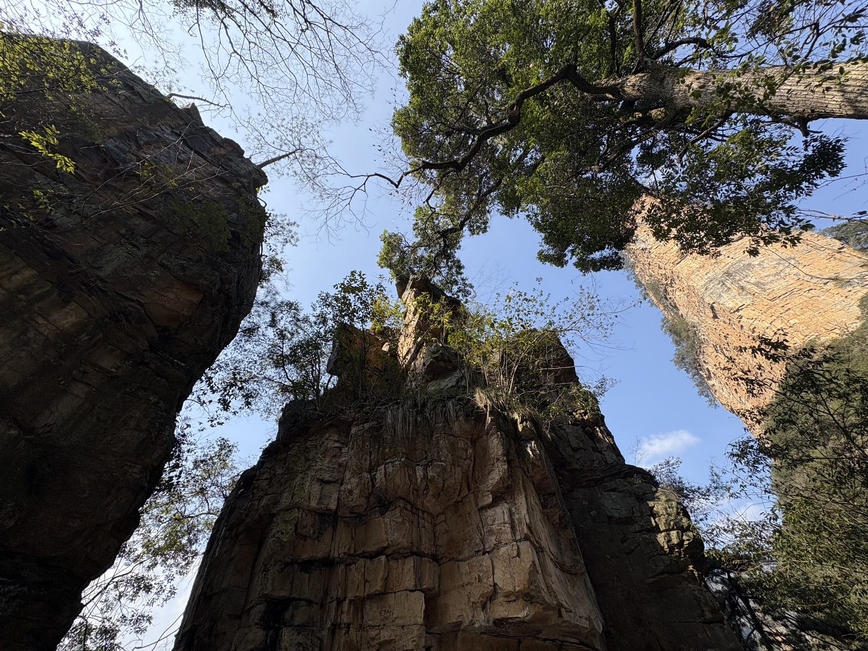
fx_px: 351
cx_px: 434
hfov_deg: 102.1
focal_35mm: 14
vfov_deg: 85.7
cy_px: 326
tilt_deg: +55.4
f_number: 2.2
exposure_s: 1/804
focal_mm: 2.22
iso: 50
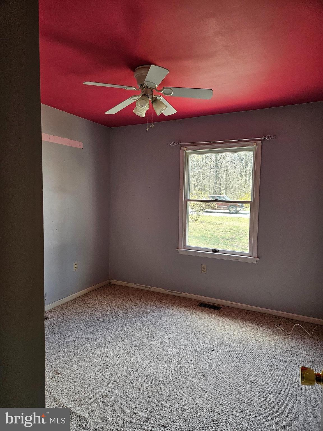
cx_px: 162
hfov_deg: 58.9
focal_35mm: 23
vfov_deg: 73.9
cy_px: 216
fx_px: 286
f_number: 1.8
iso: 200
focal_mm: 5.4
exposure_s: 1/120
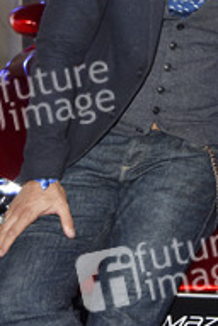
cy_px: 17
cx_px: 213
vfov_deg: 19.9
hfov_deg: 13.5
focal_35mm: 100
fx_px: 908
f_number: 5.6
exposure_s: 1/80
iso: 800
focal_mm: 48
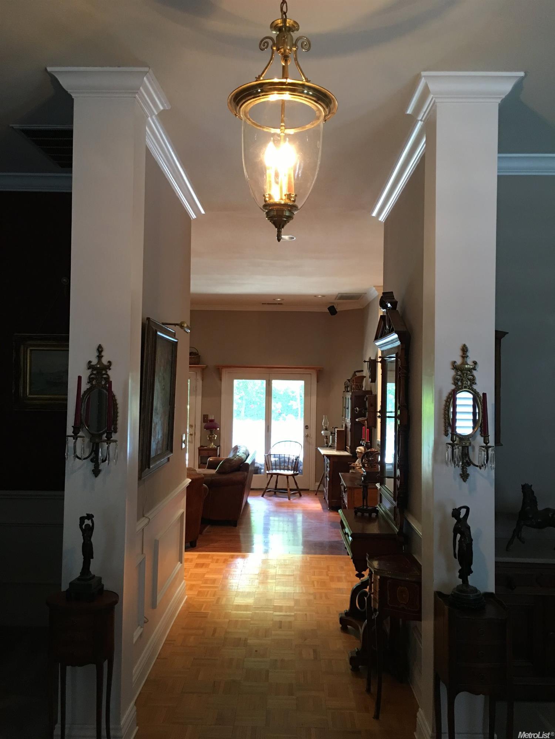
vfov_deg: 61.7
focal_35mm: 29
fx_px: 620
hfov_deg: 48.2
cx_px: 278
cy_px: 370
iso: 80
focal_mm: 4.15
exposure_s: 1/15
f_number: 2.2
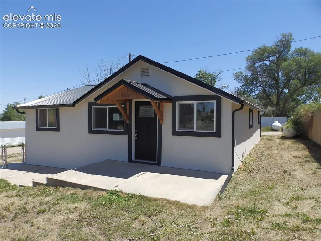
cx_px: 160
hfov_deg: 76.4
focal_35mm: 22
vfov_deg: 61.1
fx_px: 204
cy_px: 120
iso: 80
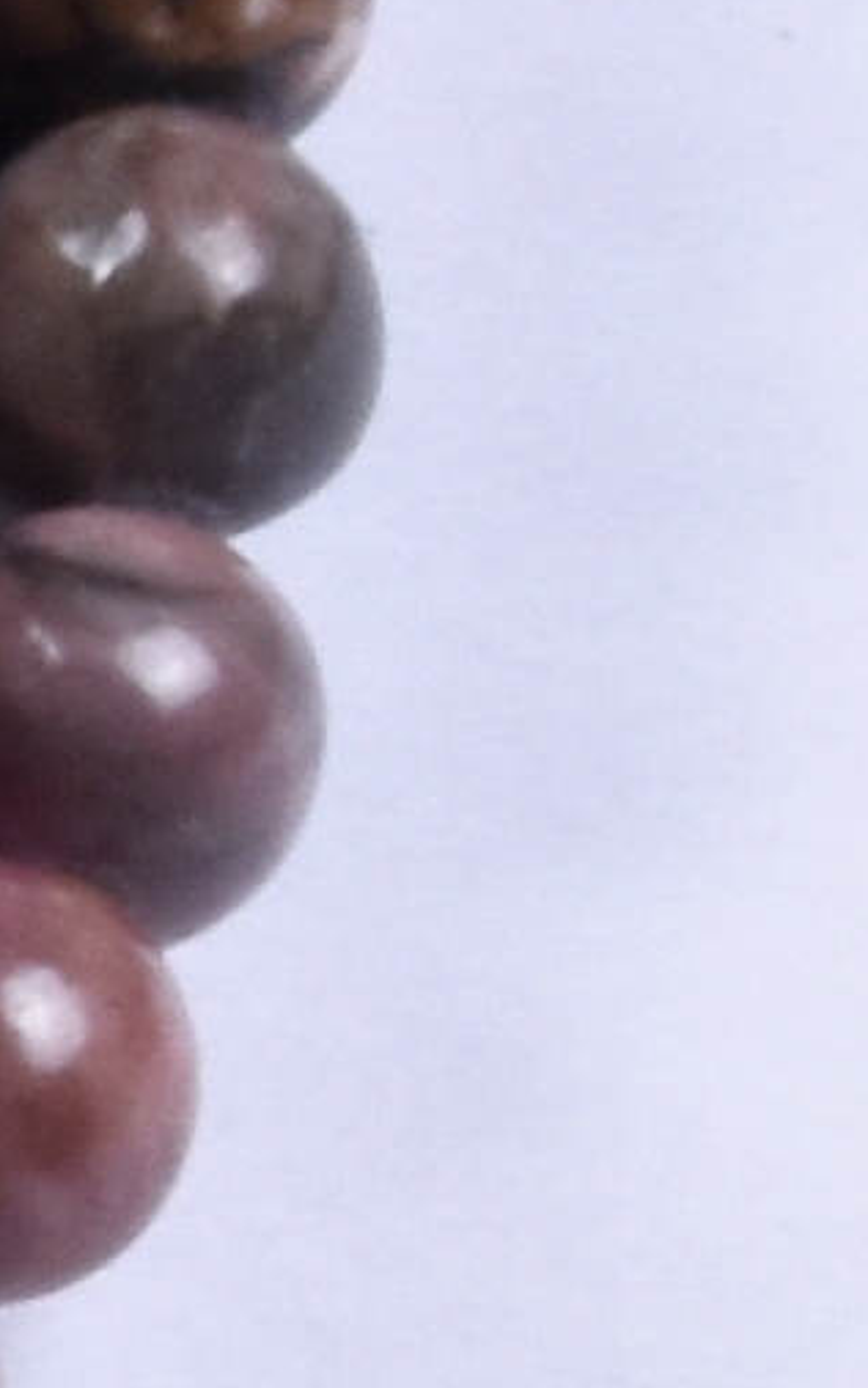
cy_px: 929
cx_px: -6134
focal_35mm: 872
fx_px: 32976
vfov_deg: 2.4
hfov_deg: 1.5
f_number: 29
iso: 320
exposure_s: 1/125
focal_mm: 48
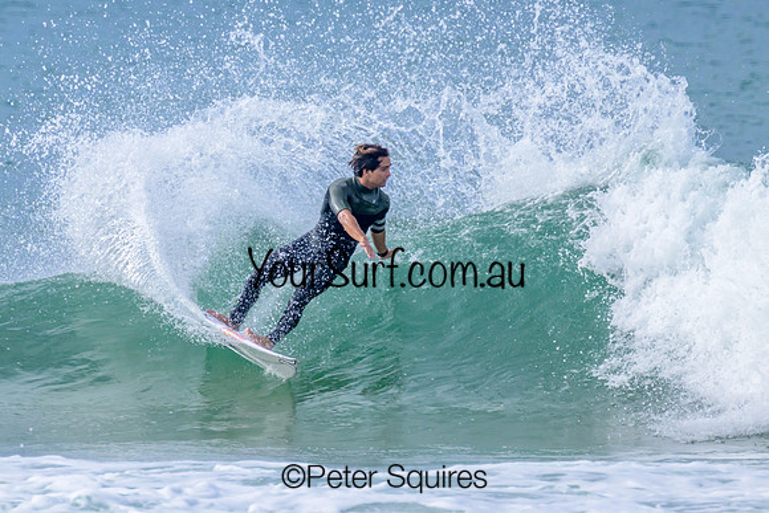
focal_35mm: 1098
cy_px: 215
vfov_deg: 1.3
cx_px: 287
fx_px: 23453
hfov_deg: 1.9
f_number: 11
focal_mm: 800
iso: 1000
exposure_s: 1/2000
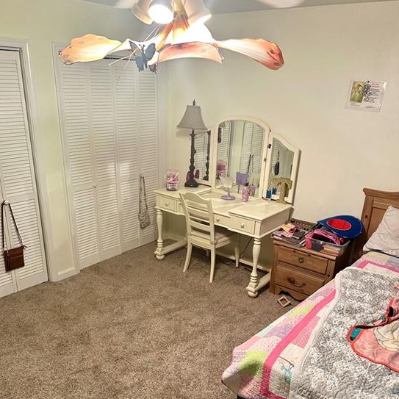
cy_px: 245
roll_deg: -1.5
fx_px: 391
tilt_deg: -23.0
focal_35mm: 30
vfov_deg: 53.5
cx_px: 191
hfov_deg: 54.0
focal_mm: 6.86
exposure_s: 1/60
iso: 320
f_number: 1.78
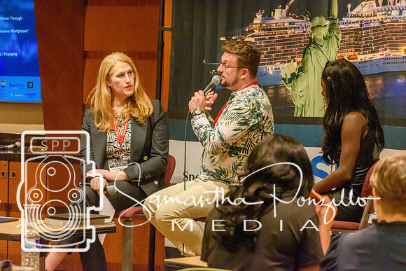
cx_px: 203
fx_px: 1777
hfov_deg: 13.0
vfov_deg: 8.7
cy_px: 136
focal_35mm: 158
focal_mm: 105
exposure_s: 1/125
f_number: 4.8
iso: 6400
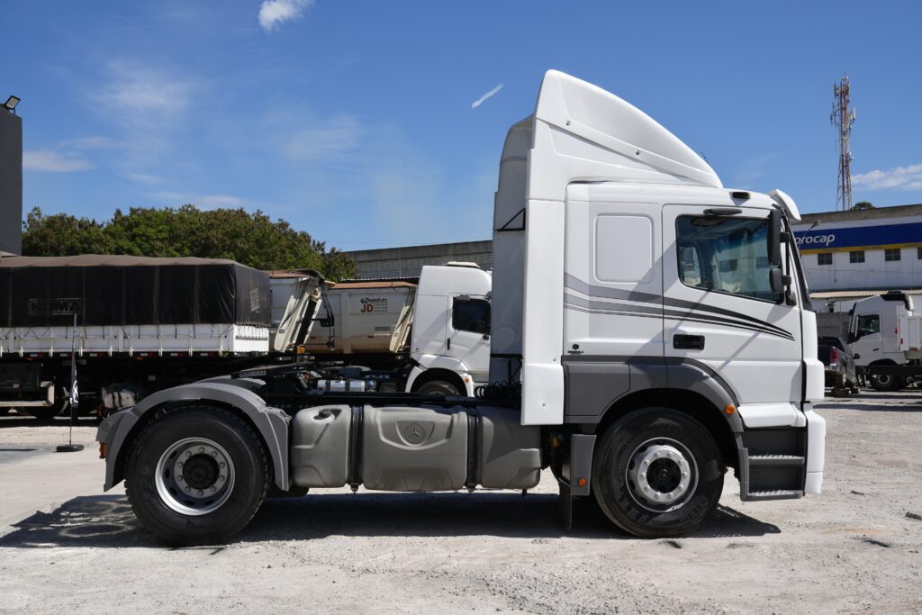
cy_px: 308
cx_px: 461
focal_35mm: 40
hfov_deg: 48.4
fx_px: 1026
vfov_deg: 33.4
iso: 100
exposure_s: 1/400
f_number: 8
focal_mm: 26.7
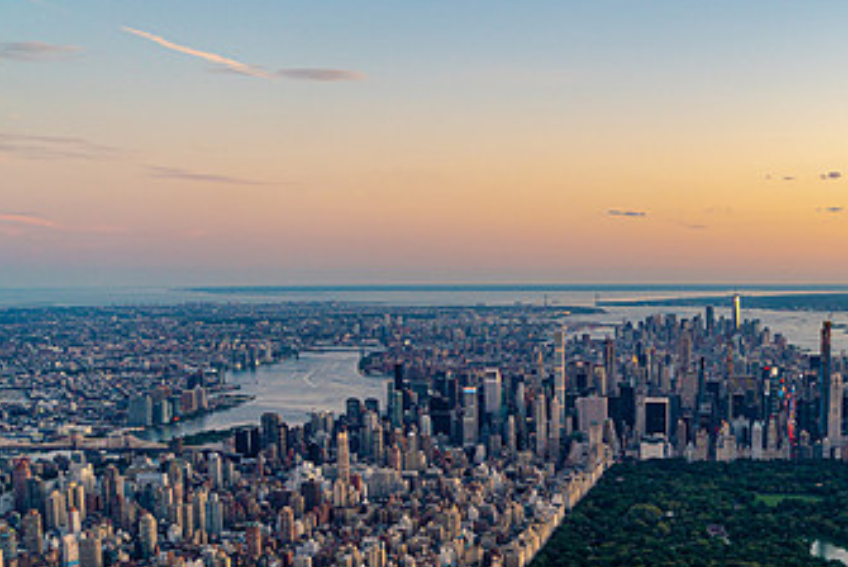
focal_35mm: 50
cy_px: 432
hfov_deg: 38.1
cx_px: 678
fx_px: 1179
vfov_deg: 26.7
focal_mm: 28
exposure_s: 1/500
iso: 1000
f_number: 2.8
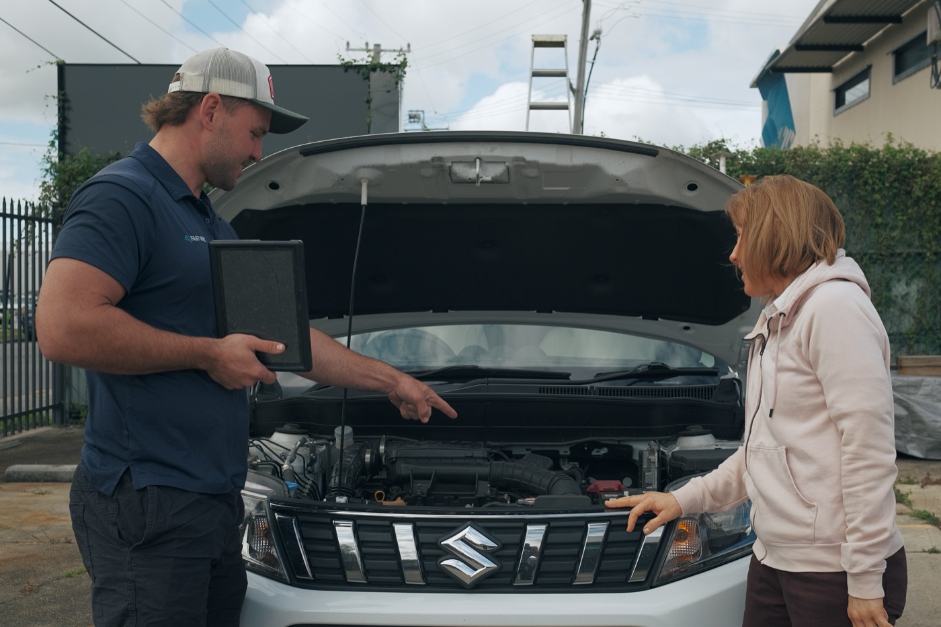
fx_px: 915
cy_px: 314
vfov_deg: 37.8
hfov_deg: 54.4
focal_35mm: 35
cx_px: 470
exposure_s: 1/640
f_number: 5
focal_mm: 23
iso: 160
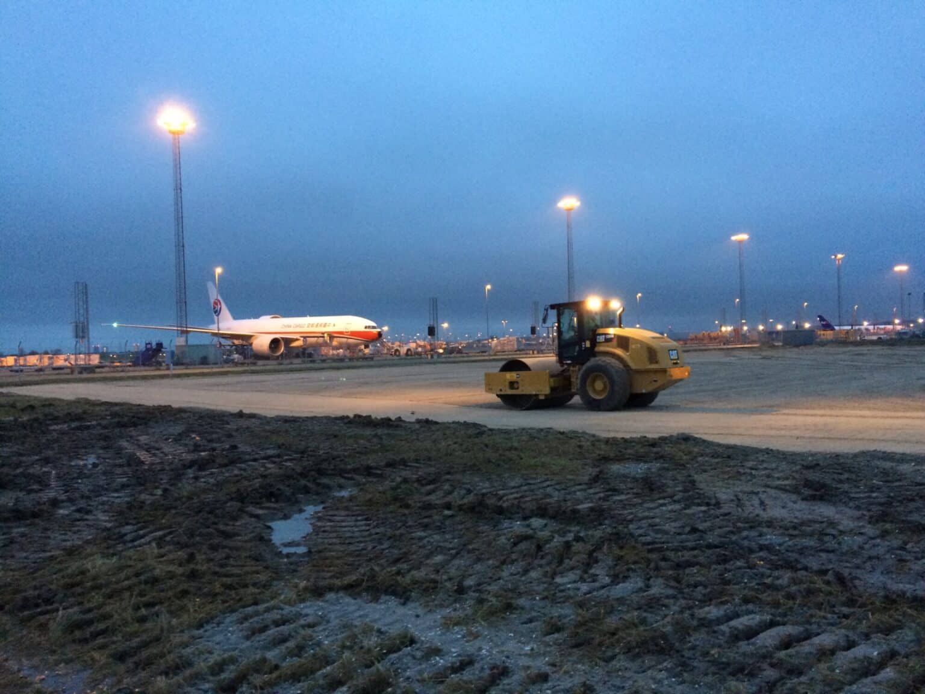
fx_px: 775
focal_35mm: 29
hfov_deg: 61.7
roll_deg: +2.4
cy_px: 347
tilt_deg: -0.5
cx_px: 462
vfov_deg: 48.2
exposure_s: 1/24
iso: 320
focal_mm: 4.15
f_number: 2.2
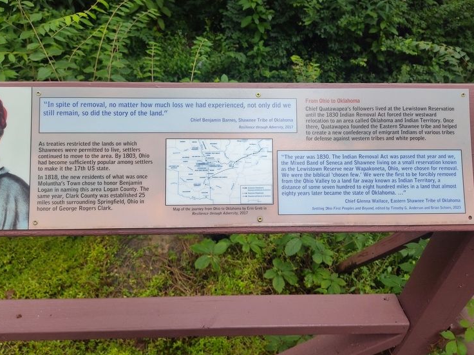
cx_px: 231
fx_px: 342
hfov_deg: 69.4
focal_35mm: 25
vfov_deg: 54.9
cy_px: 172
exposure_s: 1/200
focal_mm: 5.56
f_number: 1.8
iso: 156
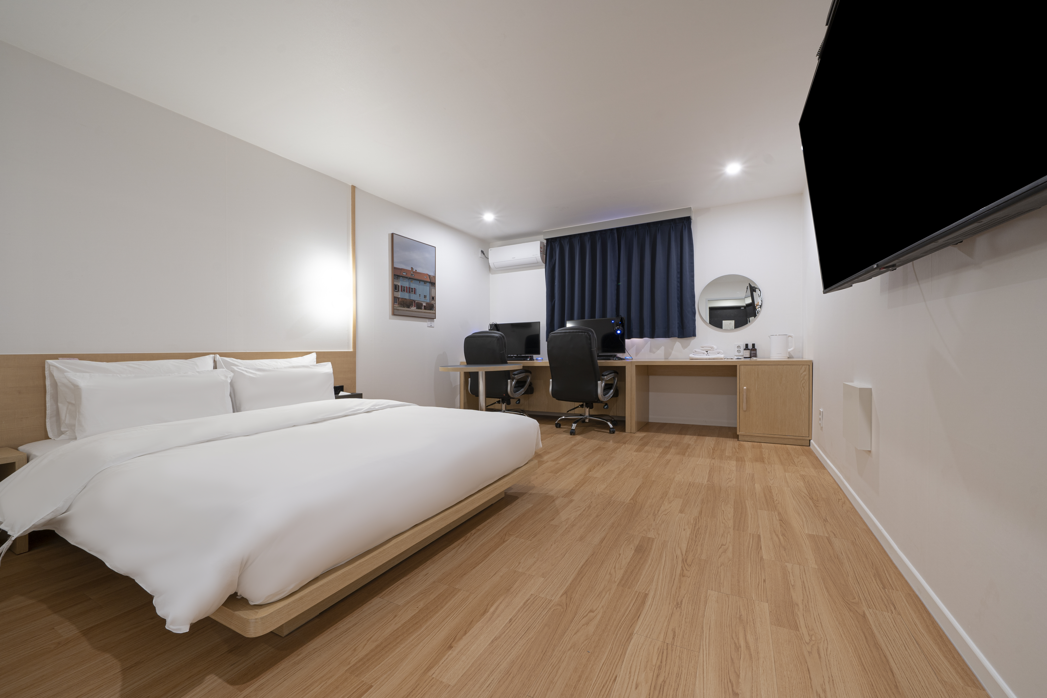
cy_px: 349
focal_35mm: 12
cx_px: 524
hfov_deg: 112.6
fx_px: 349
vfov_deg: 90.0
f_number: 9
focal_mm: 12
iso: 100
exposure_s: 1
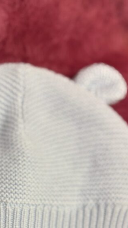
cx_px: 4
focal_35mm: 52
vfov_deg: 37.5
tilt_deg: -70.1
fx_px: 314
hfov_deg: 22.3
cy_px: 202
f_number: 1.6
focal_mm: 5.96
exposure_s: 1/50
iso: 160
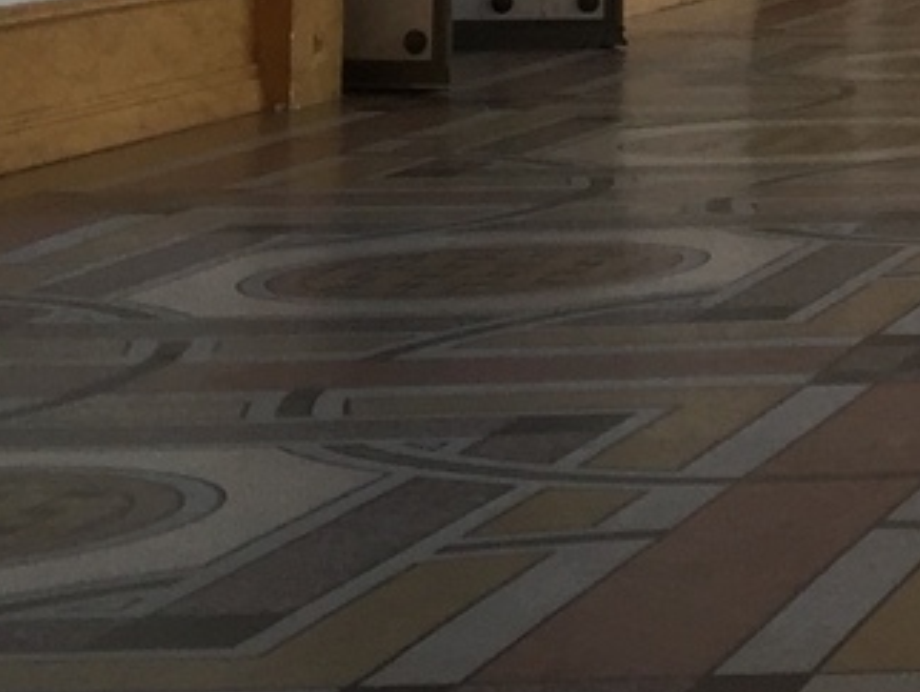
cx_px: 1791
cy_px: -455
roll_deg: +0.6
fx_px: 3830
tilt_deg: +3.0
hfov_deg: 12.2
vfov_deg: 9.9
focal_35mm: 144
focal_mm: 4.15
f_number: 2.2
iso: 32
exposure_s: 1/520
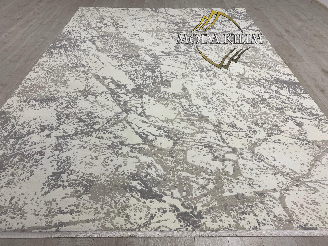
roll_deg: -0.6
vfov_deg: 53.1
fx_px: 246
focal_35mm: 26
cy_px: 123
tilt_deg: -41.5
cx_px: 164
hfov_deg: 67.3
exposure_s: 1/100
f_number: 1.8
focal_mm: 4.25
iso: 80
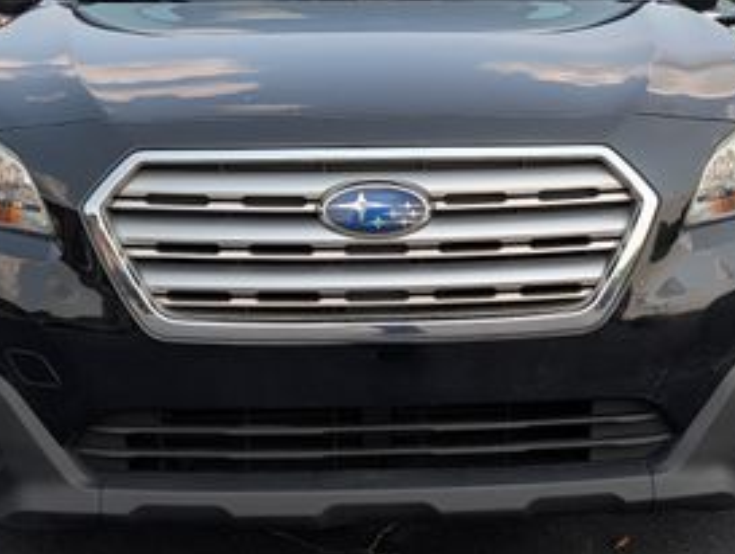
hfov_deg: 34.3
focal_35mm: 56
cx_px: 385
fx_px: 1192
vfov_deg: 26.1
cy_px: 191
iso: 23
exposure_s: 1/668
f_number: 1.68
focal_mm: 6.9
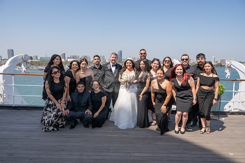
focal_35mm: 24
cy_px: 82
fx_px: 163
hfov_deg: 73.7
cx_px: 122
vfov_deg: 53.2
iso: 200
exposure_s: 1/200
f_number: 11
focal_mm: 24
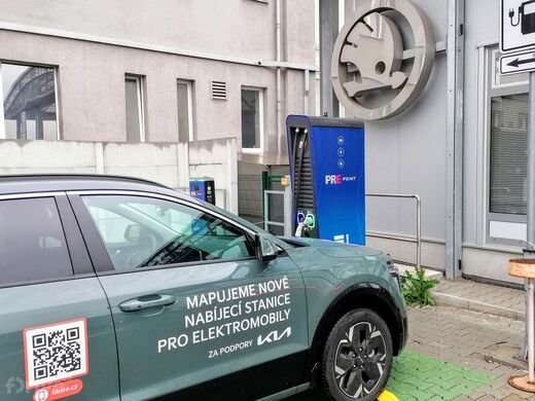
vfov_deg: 44.2
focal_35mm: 32
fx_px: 495
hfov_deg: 56.8
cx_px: 268
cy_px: 200
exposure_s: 1/60
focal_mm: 5.3
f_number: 1.8
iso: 320
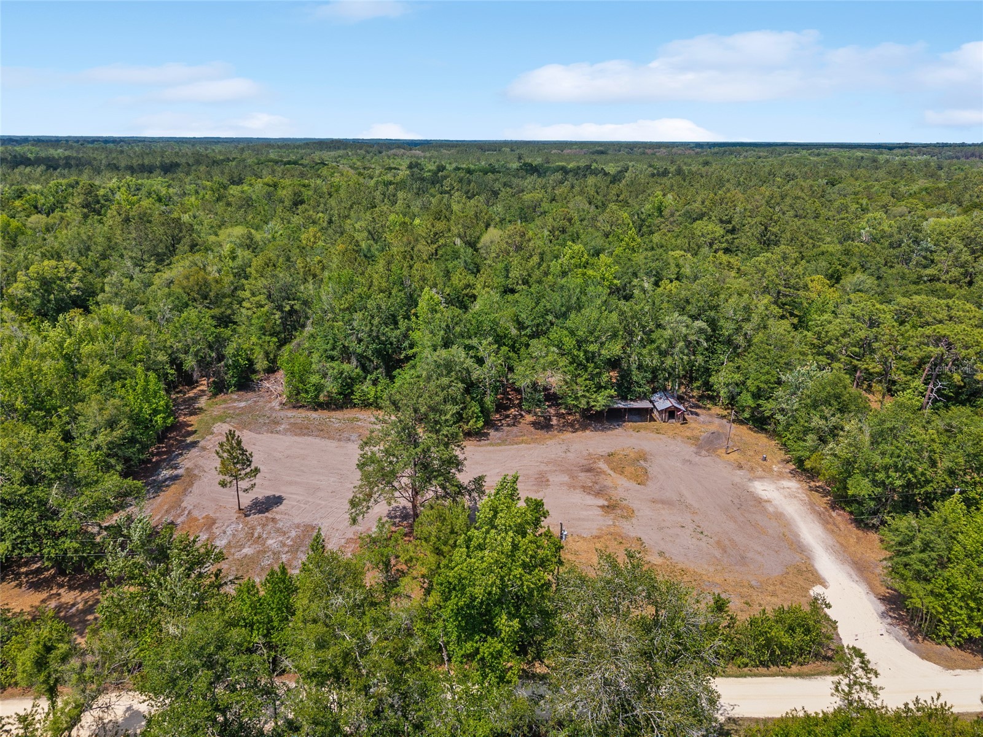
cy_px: 368
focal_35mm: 24
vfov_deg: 56.8
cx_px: 492
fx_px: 682
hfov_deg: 71.6
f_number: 1.8
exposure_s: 1/4000
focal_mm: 8.67
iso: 210
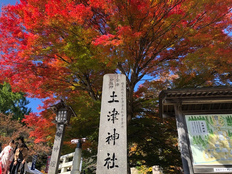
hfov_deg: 63.4
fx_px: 188
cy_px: 87
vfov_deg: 49.7
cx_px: 116
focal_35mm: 28
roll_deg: -0.1
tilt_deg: +30.2
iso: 20
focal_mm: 4
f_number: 1.8
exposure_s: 1/357
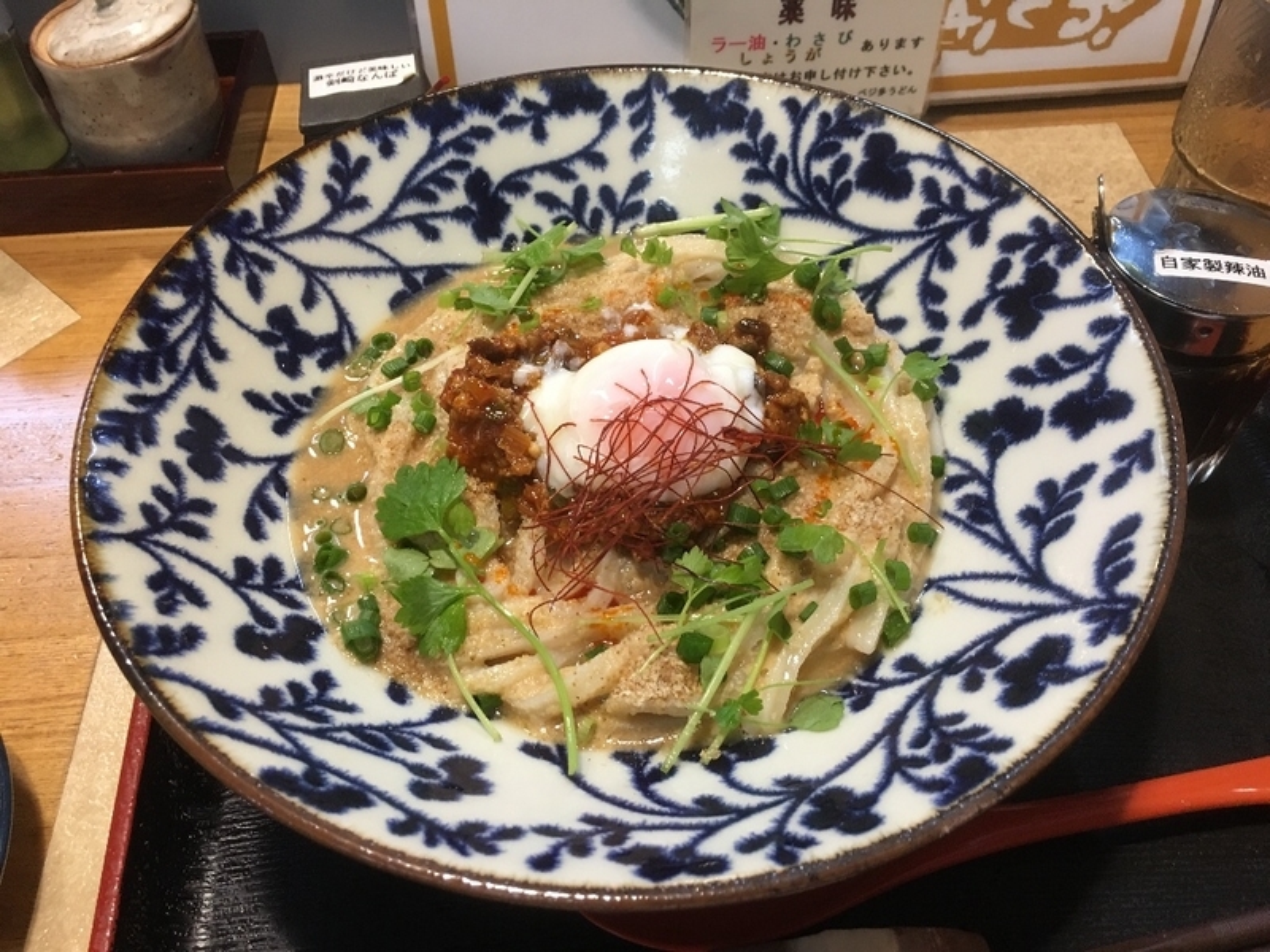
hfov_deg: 61.7
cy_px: 476
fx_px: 1064
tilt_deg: -52.0
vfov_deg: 48.2
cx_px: 635
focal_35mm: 29
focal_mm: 4.15
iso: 50
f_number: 2.2
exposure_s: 1/15
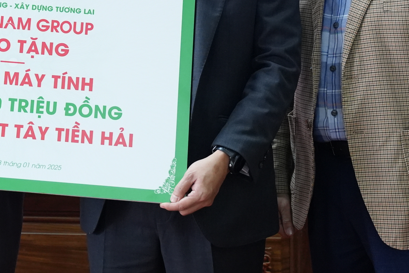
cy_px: -51
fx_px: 1399
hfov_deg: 16.4
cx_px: 28
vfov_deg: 10.9
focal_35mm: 123
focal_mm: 40.7
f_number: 3.5
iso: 3200
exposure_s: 1/125
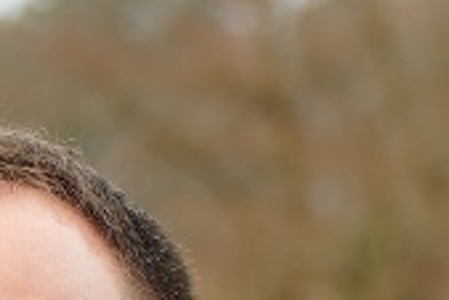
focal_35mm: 231
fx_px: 2883
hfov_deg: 8.7
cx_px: 720
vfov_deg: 5.7
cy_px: 816
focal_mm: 39
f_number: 2.8
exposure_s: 1/250
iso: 100
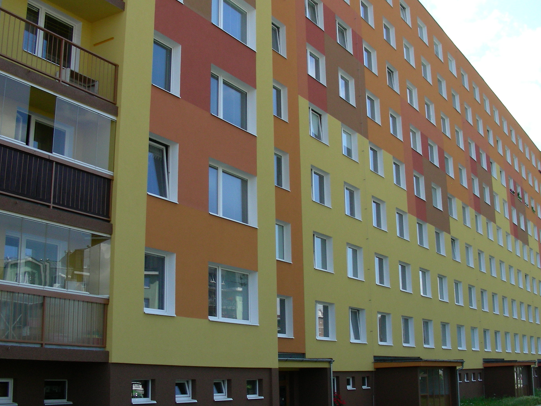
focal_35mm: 44
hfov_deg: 42.9
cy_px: 198
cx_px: 297
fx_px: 688
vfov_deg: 32.9
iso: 50
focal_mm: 6.3
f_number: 4
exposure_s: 1/405
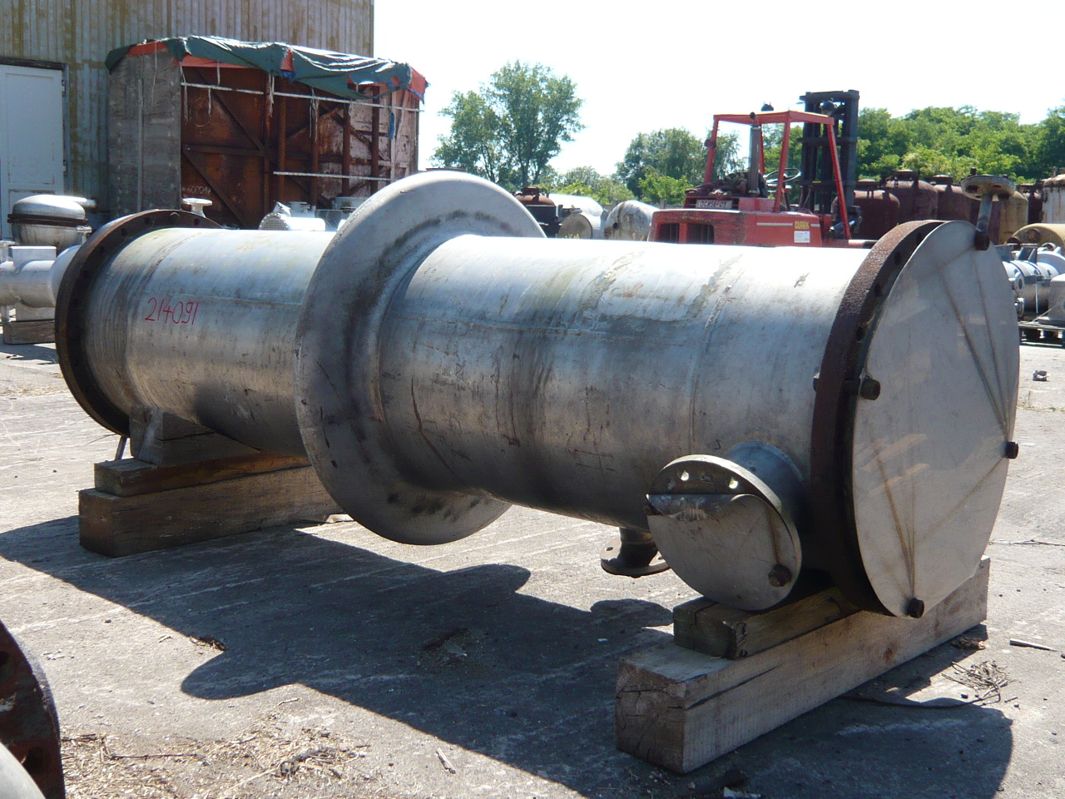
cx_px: 532
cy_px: 400
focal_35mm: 39
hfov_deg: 47.9
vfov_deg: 36.8
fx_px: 1200
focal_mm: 4.6
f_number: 2.8
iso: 100
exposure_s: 1/640
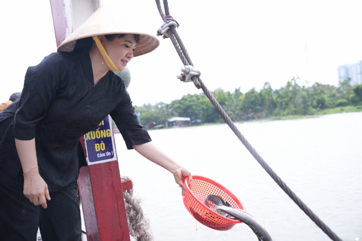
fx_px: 352
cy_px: 120
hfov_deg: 54.4
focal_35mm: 35
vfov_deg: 37.8
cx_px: 181
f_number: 4.5
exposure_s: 1/320
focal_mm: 35
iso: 125
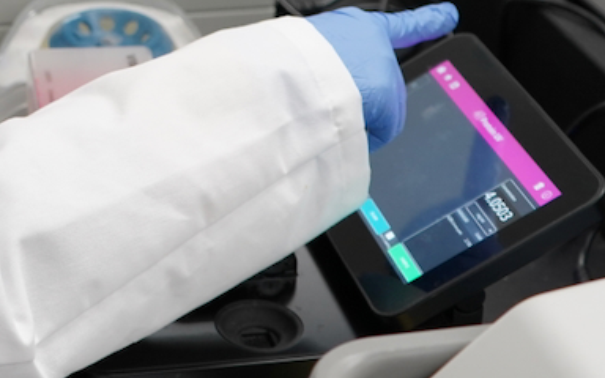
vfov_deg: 11.3
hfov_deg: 17.9
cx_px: -63
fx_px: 1847
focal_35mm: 112
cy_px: -145
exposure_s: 1/160
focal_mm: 33
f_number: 4
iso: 1250
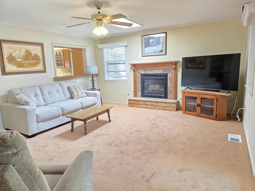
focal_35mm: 23
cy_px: 96
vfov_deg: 58.9
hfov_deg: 73.9
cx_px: 128
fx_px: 169
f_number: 1.7
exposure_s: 1/120
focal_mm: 6.3
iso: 320
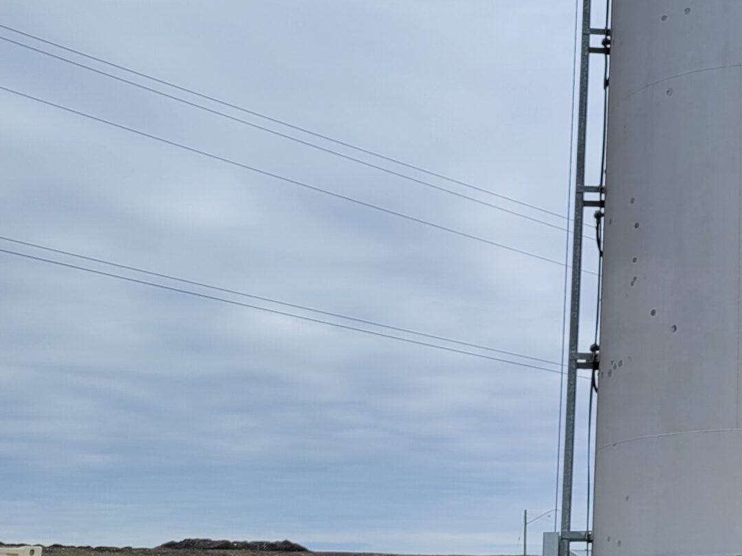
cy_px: 309
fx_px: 1329
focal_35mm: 62
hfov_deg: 28.4
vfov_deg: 23.6
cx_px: 817
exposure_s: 1/3687
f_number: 1.8
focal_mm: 5.4
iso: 40
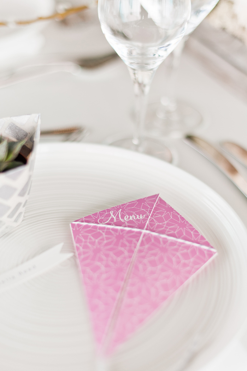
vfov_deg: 35.7
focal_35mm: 56
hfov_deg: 24.2
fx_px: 577
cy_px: 191
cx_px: 126
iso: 200
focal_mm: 50
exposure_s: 1/320
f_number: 2
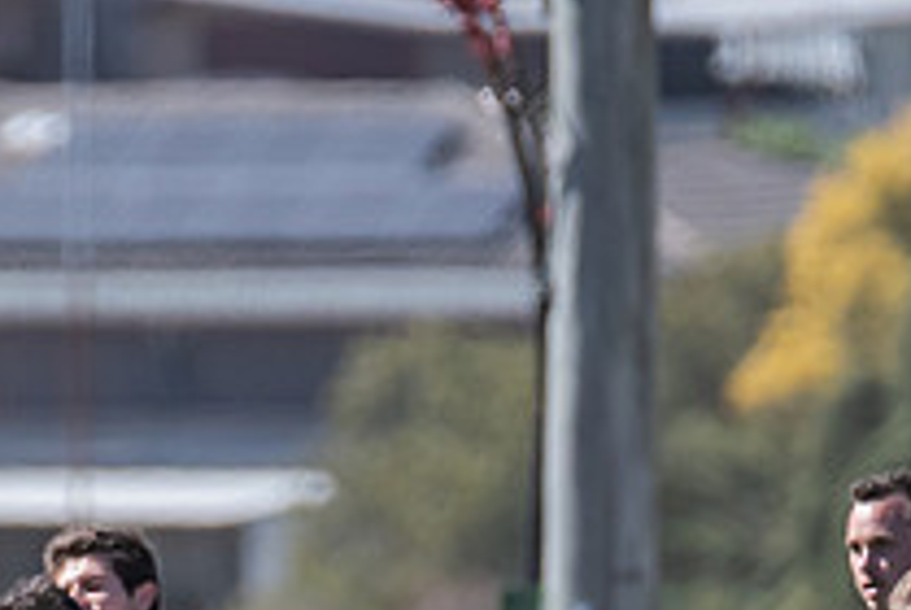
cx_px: 170
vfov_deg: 0.5
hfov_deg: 0.8
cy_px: 951
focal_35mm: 2672
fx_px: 67711
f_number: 8
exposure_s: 1/2000
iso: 800
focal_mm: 550
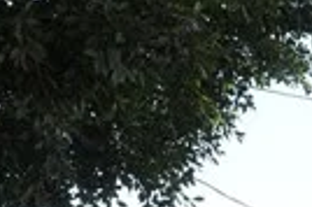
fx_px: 995
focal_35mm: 115
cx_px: 610
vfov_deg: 10.9
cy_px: 399
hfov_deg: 14.8
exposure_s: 1/60.1
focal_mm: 16
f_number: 11
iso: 250
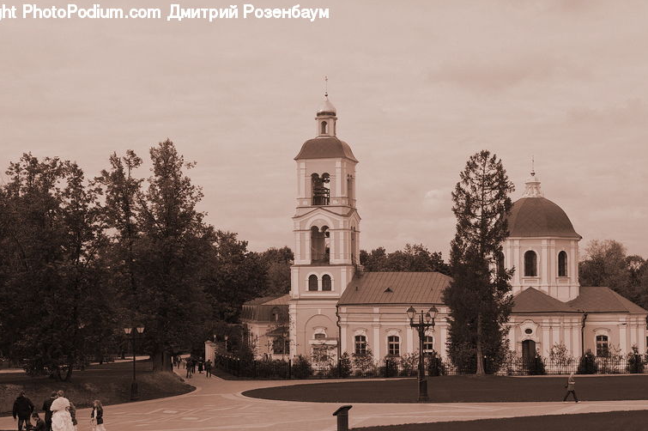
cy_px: 249
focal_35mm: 62
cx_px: 330
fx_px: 1115
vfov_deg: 21.9
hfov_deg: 32.4
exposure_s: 1/400
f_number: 10
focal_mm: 52
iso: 640
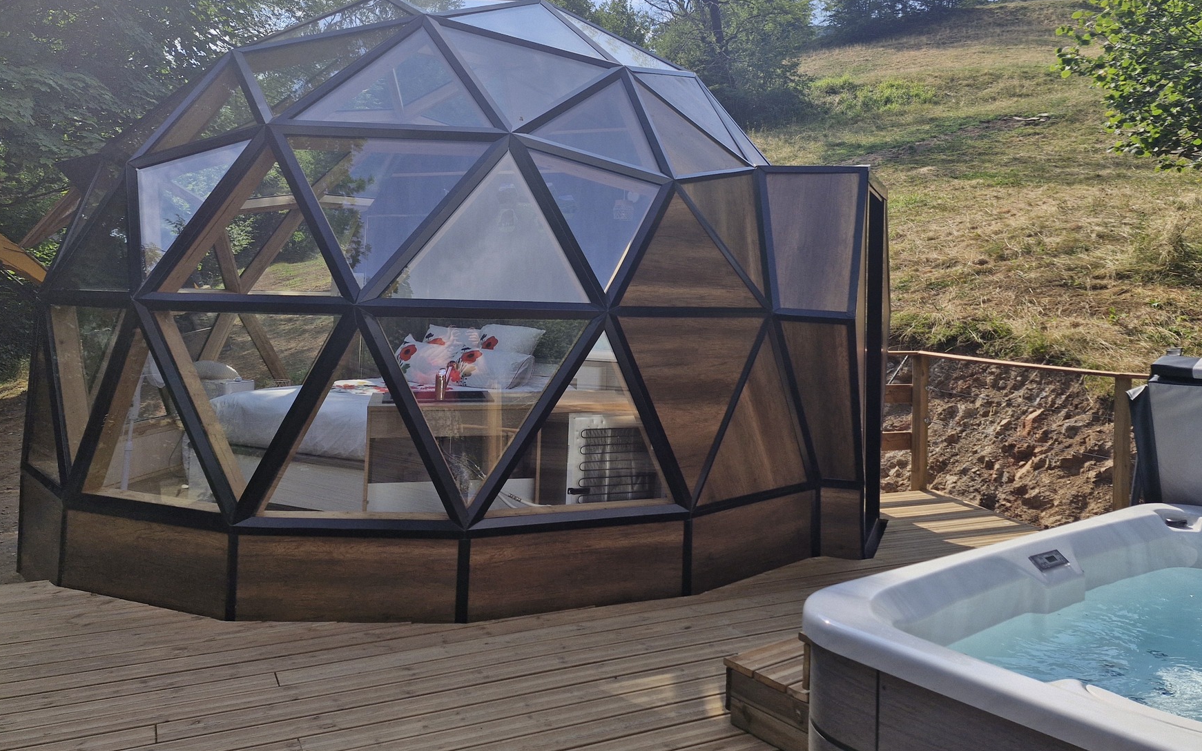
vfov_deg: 44.1
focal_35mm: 28
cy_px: 268
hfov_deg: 66.2
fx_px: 917
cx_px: 681
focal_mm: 5.54
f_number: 1.8
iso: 50
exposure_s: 1/2504
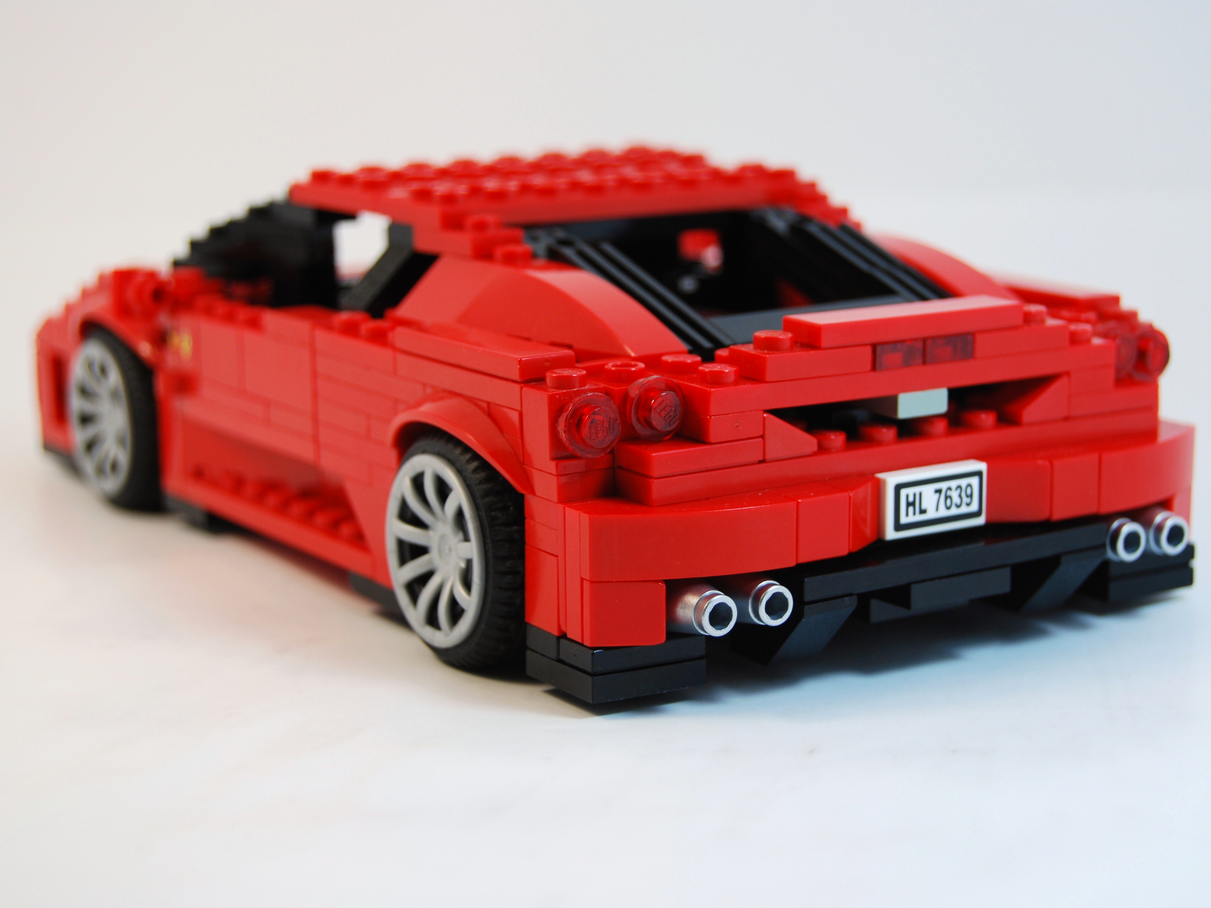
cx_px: 639
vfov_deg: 18.9
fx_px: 2729
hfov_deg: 25.0
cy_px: 453
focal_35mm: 78
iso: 200
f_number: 5.6
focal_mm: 48
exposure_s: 1/100
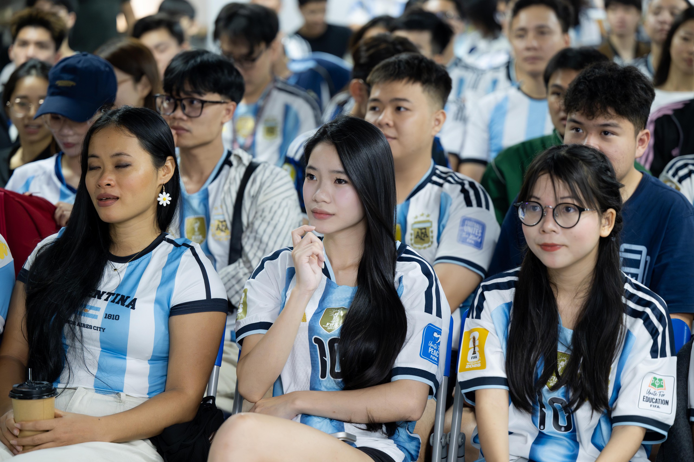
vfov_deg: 15.4
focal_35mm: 89
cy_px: 231
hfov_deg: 22.9
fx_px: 1716
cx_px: 347
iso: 1250
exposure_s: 1/250
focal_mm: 89
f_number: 2.8
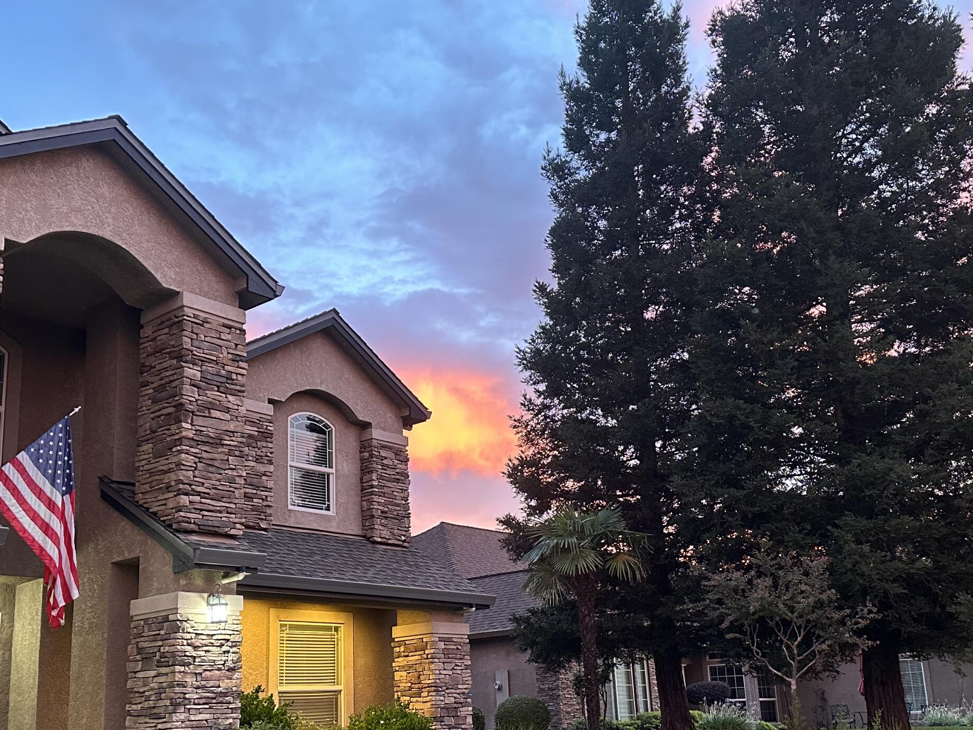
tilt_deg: +13.7
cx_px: 484
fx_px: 1096
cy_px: 452
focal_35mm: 39
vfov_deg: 36.6
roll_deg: +2.7
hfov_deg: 47.9
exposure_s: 1/60
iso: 320
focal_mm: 6.86
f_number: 1.78
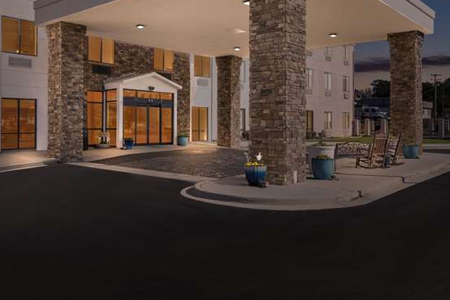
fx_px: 412
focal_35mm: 33
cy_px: 115
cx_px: 170
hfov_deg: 56.6
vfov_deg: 39.7
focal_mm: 18
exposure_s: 1/50
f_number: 8
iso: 64
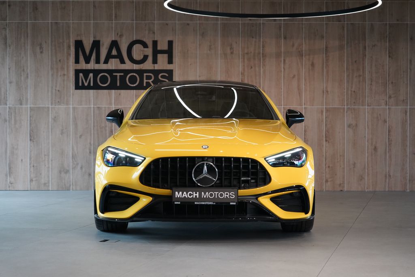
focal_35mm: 70
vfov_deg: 19.5
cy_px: 138
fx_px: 807
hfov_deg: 28.8
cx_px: 208
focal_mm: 70
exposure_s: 1/160
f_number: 5.6
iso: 2500
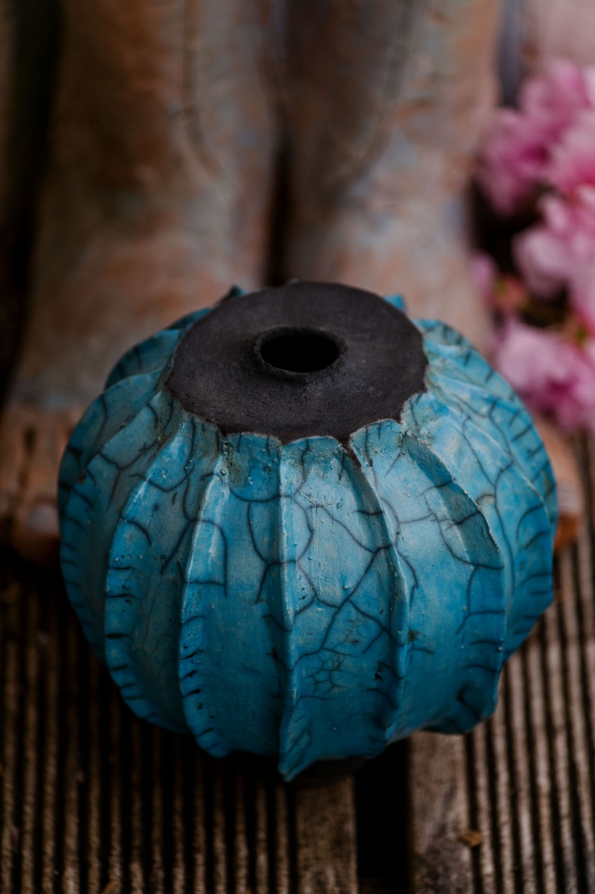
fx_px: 6455
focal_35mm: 260
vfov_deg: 7.9
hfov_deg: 5.3
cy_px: 447
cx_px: 298
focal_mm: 260
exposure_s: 1/1250
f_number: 5.6
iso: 500
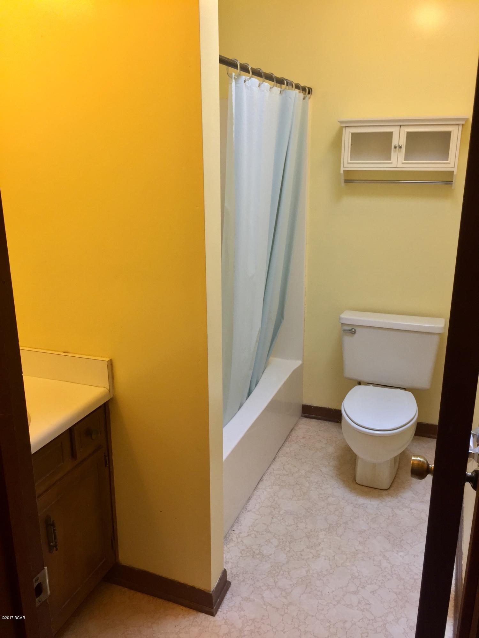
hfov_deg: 48.2
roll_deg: -0.3
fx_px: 535
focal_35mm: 29
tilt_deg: -16.3
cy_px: 319
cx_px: 240
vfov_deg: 61.7
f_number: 2.2
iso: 50
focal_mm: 4.15
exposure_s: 1/30
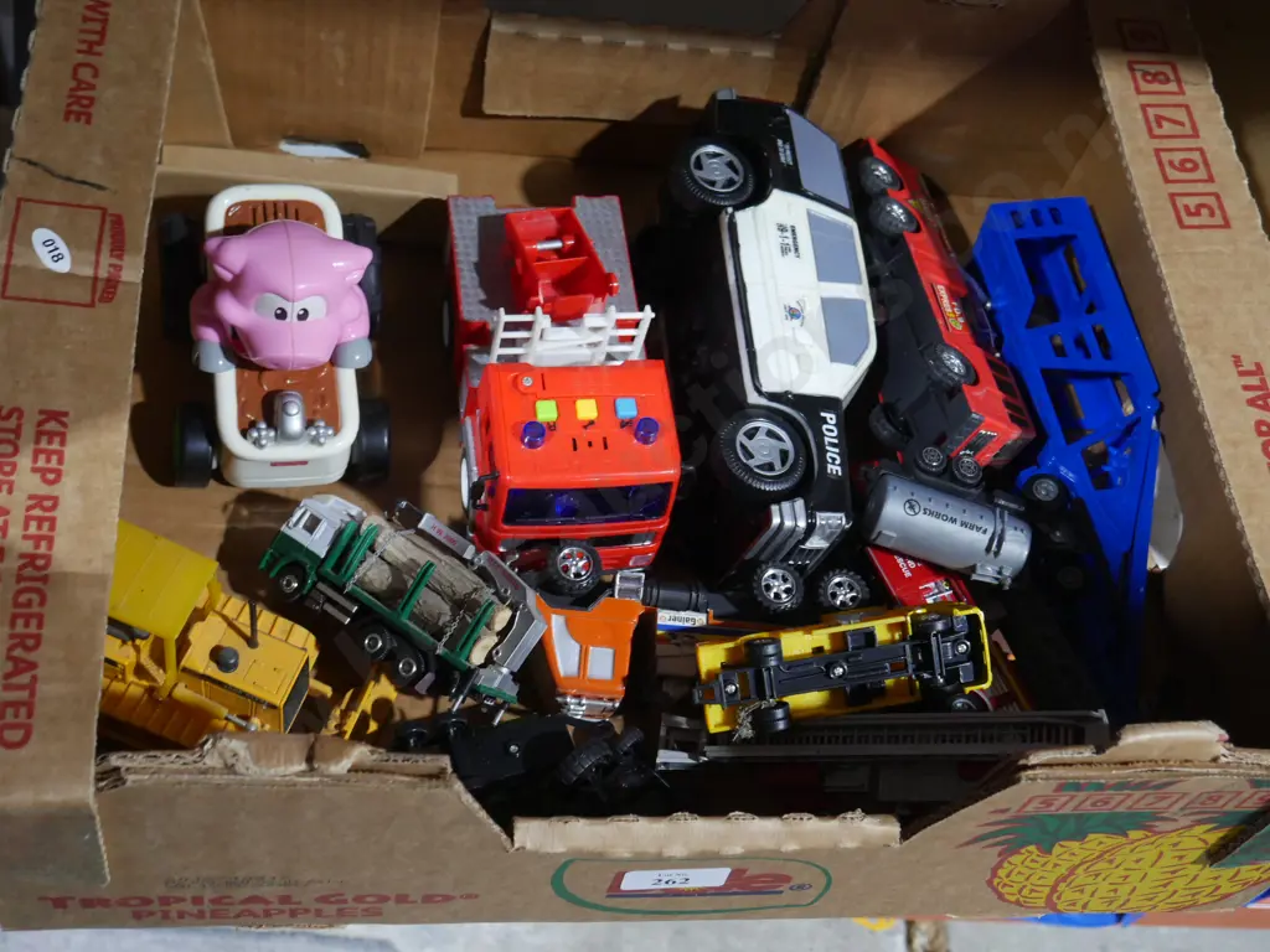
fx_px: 1614
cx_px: 635
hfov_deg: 42.9
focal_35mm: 44
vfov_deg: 32.9
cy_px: 476
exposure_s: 1/60
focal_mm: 22
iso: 1250
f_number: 4.7
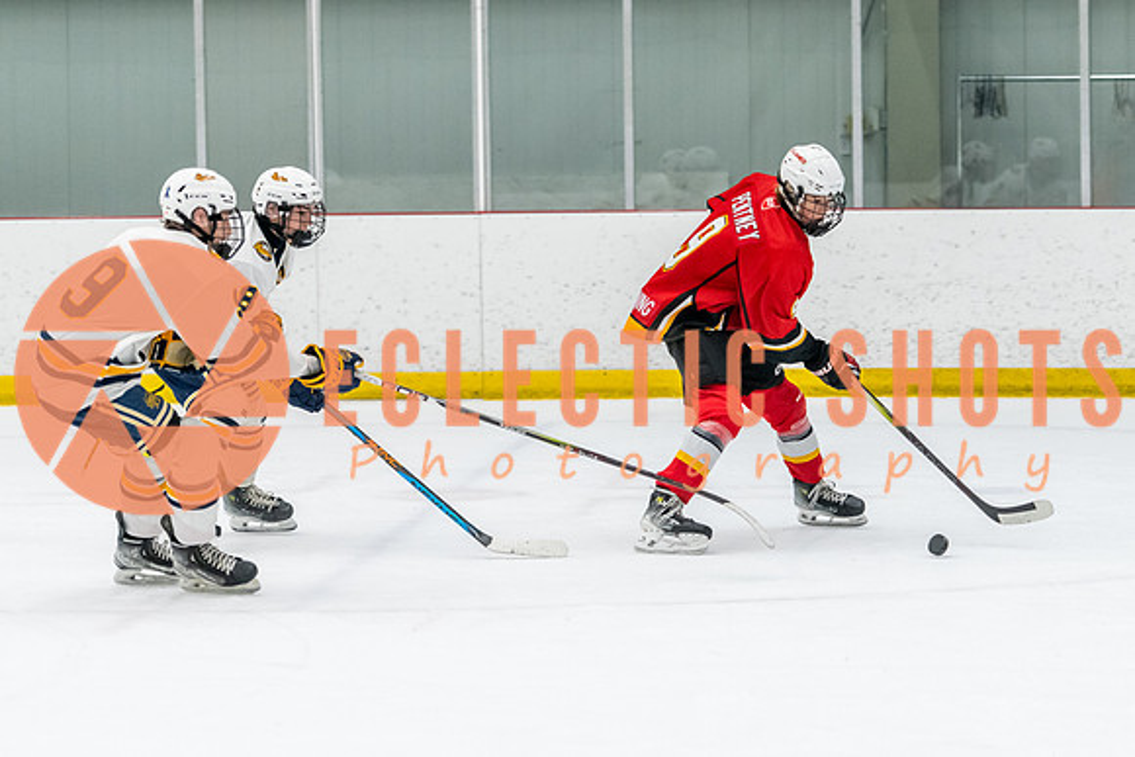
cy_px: 363
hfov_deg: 13.3
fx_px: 4869
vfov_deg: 8.9
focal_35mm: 154
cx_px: 827
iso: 3200
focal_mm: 100
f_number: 2.8
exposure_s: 1/800
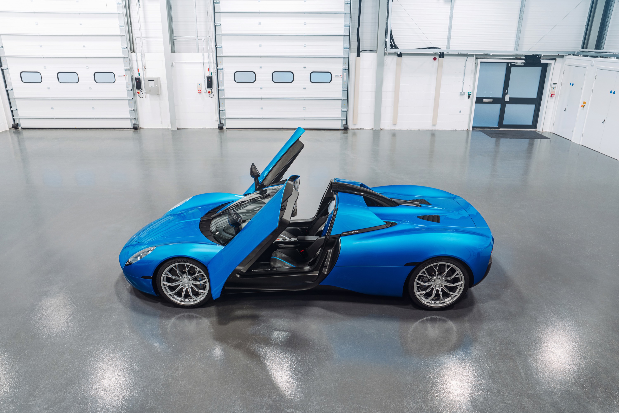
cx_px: 310
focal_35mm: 25
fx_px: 430
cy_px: 206
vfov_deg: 51.4
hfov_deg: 71.5
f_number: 7.1
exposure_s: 1/13
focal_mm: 25
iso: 400
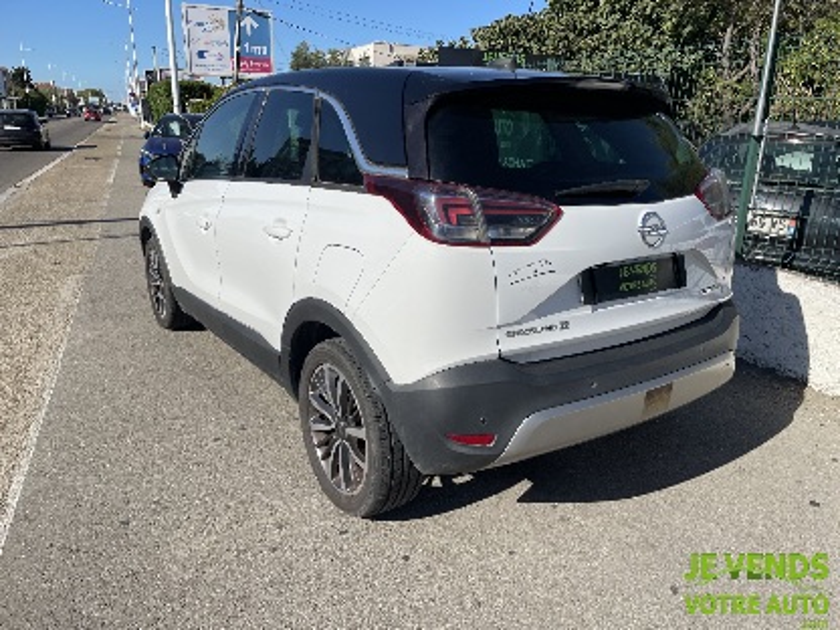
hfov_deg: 67.3
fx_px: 631
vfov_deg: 53.1
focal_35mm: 26
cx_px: 420
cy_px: 315
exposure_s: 1/5291
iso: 32
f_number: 1.6
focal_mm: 4.2
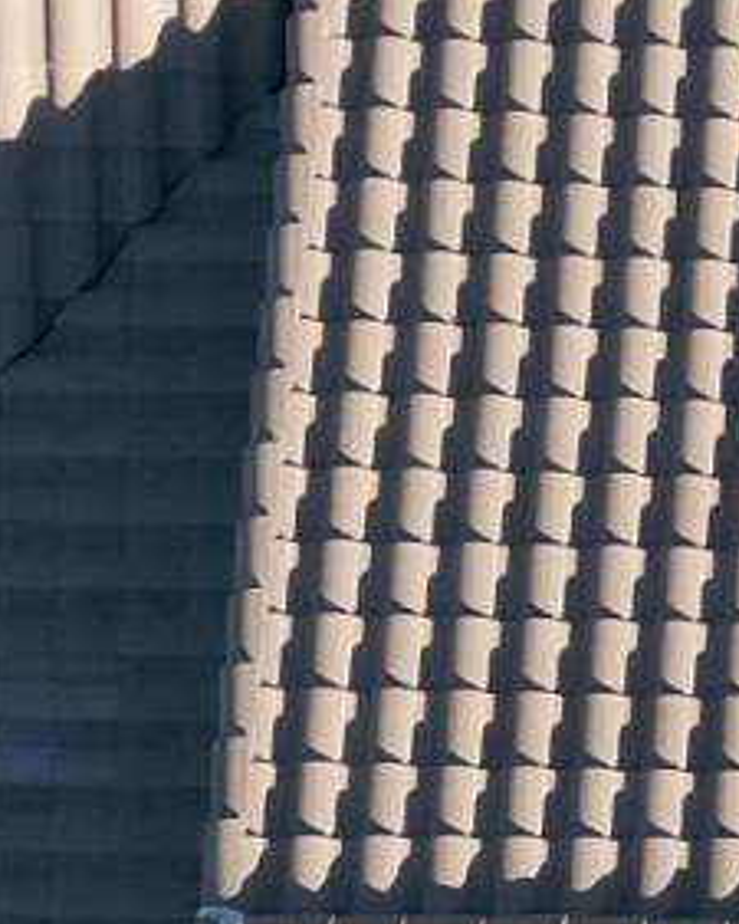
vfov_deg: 7.7
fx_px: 6831
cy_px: 904
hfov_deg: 6.0
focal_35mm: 250
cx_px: 1708
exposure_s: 1/2000
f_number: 1.7
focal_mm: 6.72
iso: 130
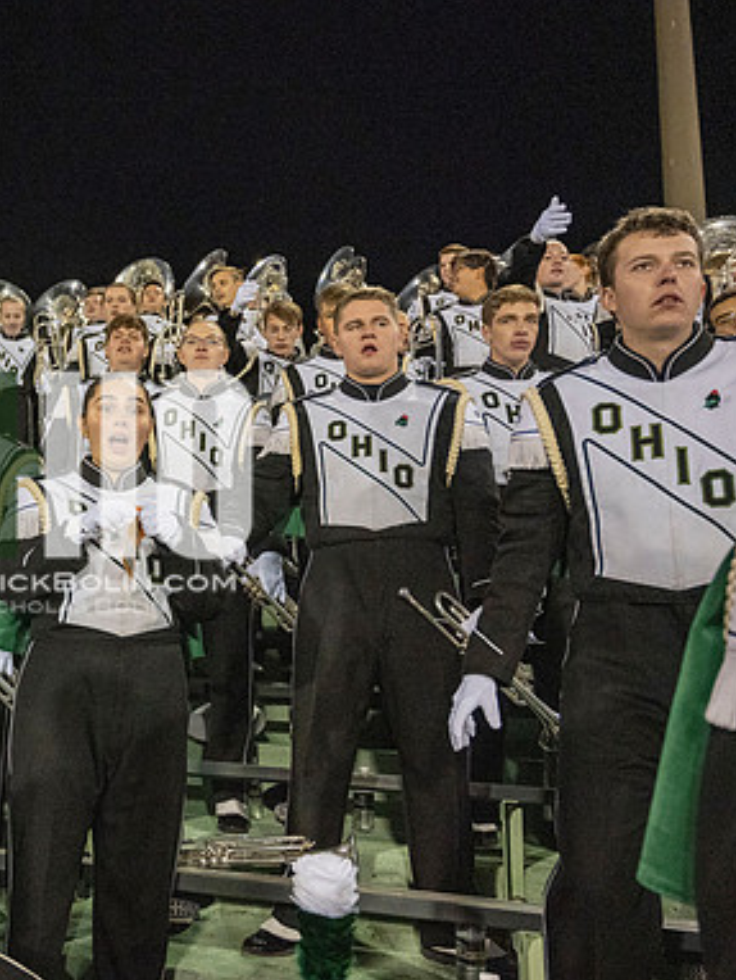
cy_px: 491
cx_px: 59
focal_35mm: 35
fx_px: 991
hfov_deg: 37.7
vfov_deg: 52.6
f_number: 4
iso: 3200
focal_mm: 24
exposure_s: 1/500
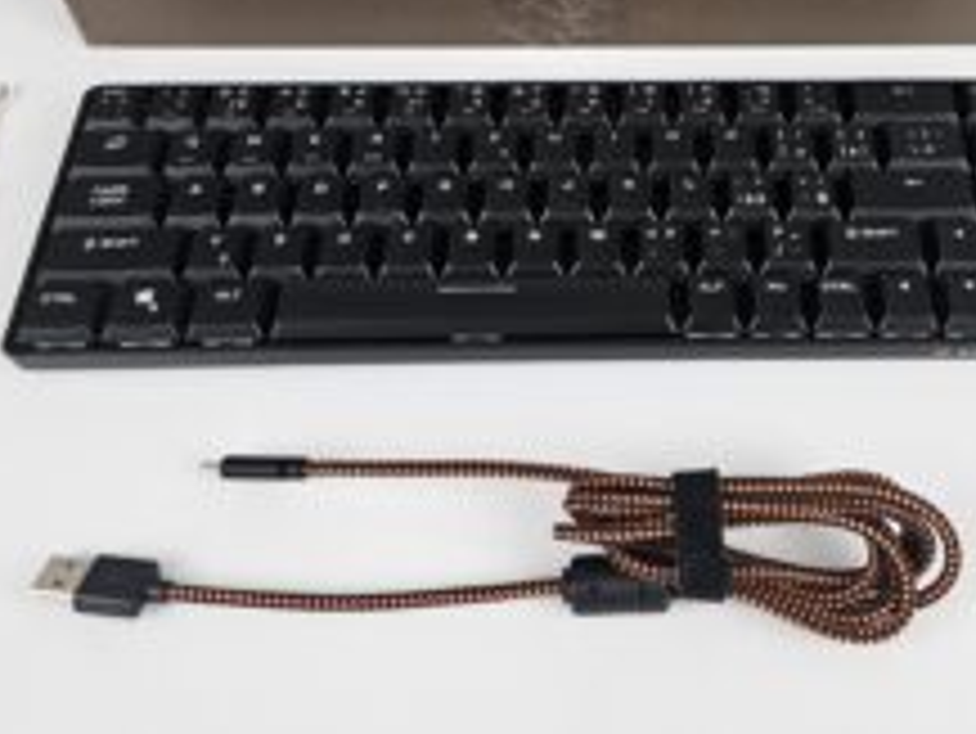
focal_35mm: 44
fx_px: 1241
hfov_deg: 42.3
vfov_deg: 32.2
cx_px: 661
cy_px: 167
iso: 64
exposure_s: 1/180
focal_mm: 5.4
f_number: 1.8
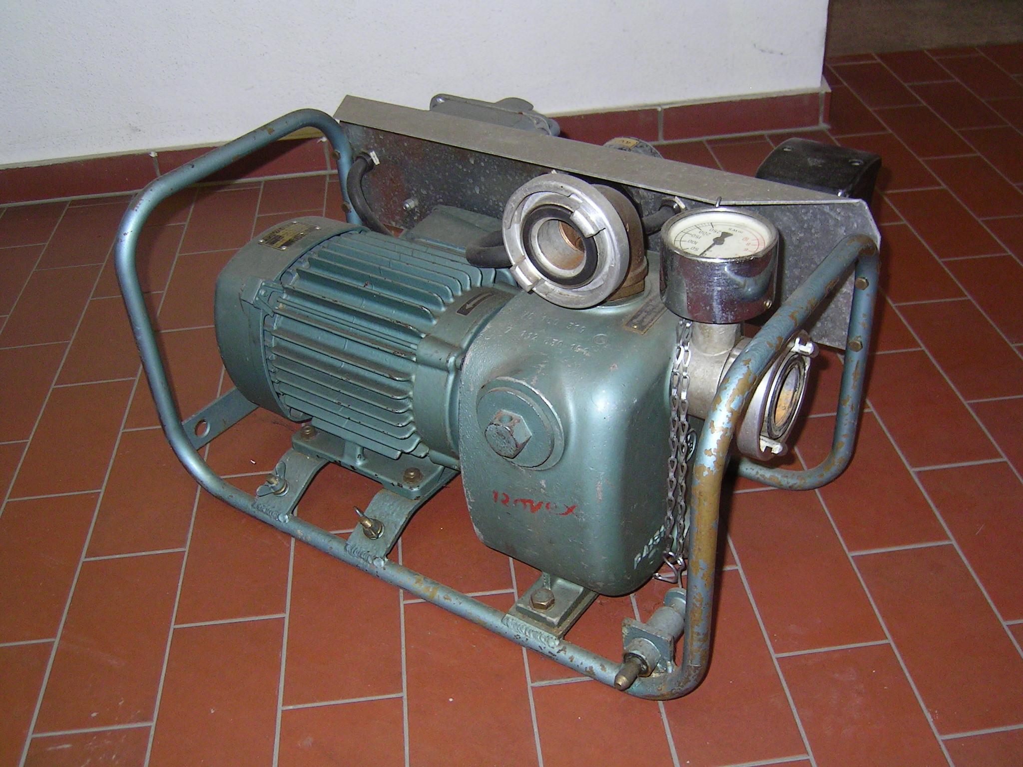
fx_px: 1064
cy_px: 384
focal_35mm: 36
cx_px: 512
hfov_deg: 51.4
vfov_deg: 39.7
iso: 100
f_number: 2.8
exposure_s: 1/30
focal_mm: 5.6
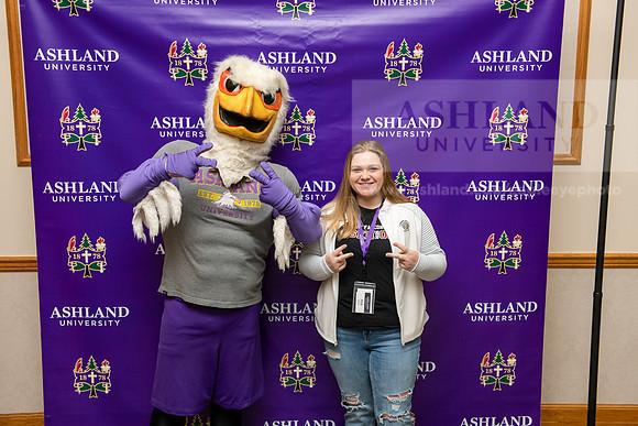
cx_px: 319
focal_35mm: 45
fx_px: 798
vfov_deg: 29.9
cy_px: 213
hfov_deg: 43.6
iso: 800
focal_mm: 45
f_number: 5
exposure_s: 1/160
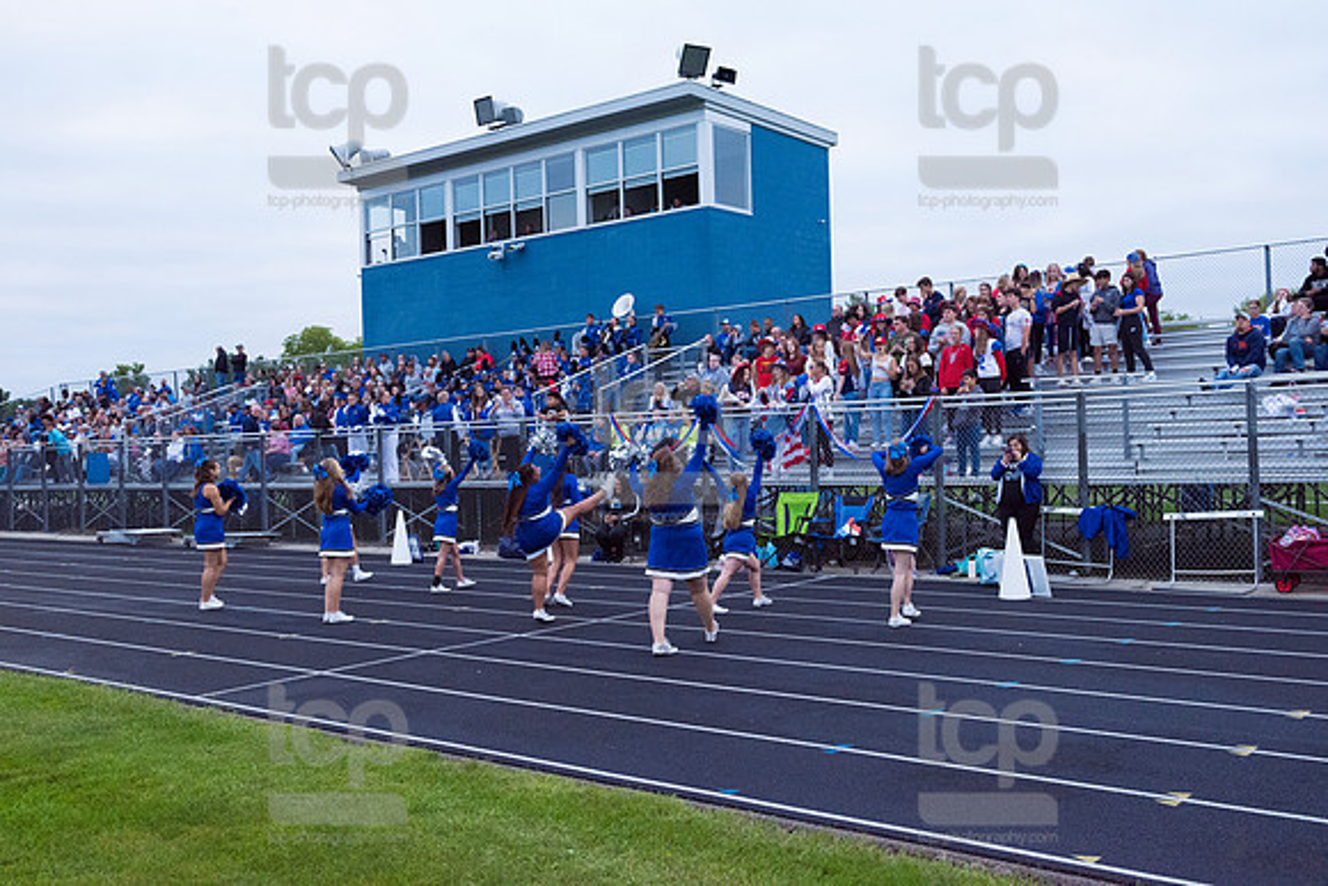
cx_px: 664
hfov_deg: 54.4
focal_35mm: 35
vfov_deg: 37.9
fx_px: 1291
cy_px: 443
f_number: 6.3
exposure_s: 1/500
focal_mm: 35
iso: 3200
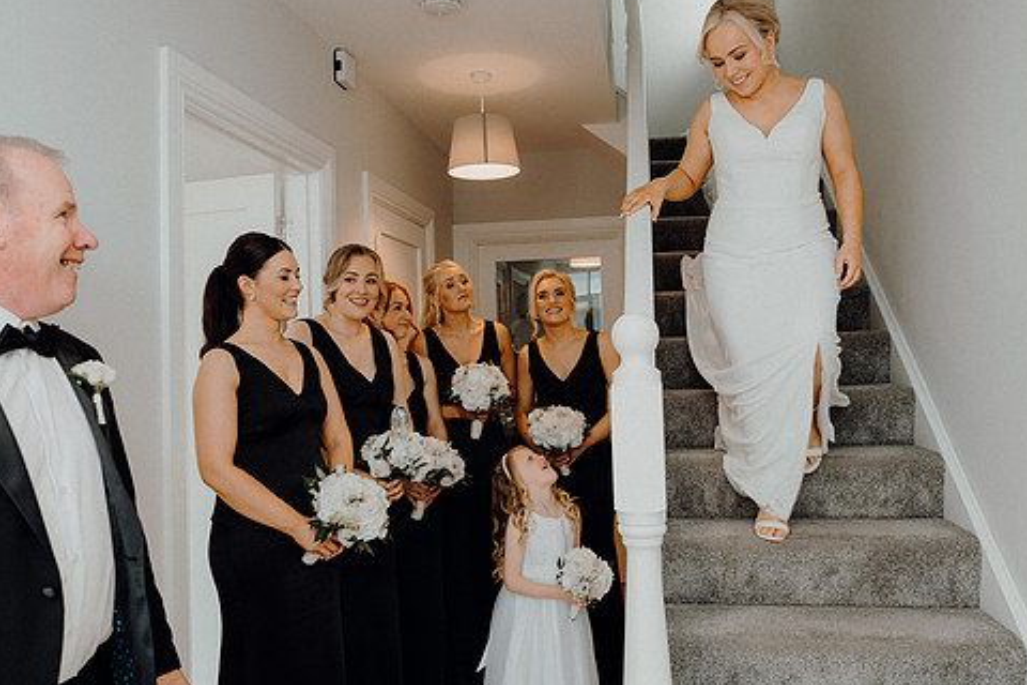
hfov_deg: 63.7
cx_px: 511
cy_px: 311
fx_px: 827
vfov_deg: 44.9
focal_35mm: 29
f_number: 3.5
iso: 250
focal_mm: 24
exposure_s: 1/160
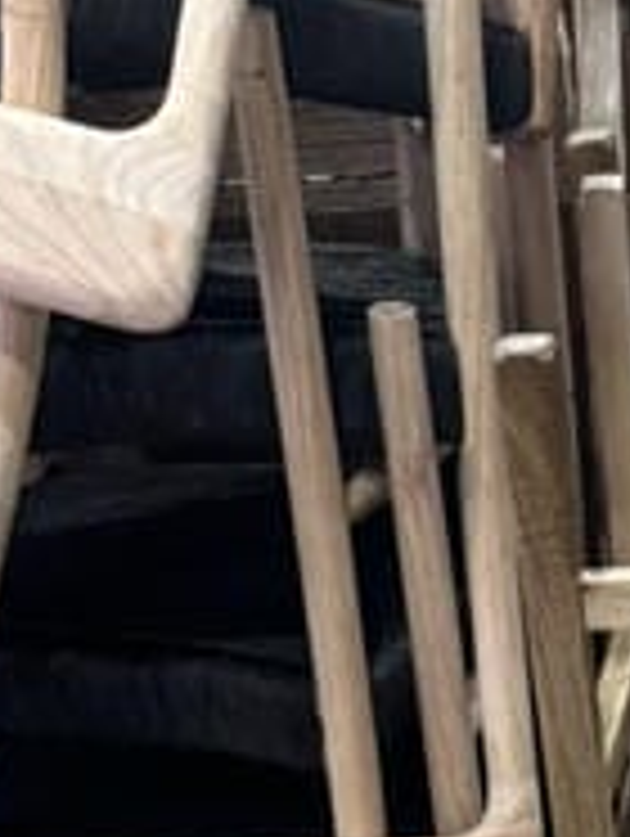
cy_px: 2066
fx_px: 3123
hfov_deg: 11.1
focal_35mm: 129
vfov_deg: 12.0
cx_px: 909
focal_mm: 6.76
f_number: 1.78
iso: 320
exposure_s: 1/50
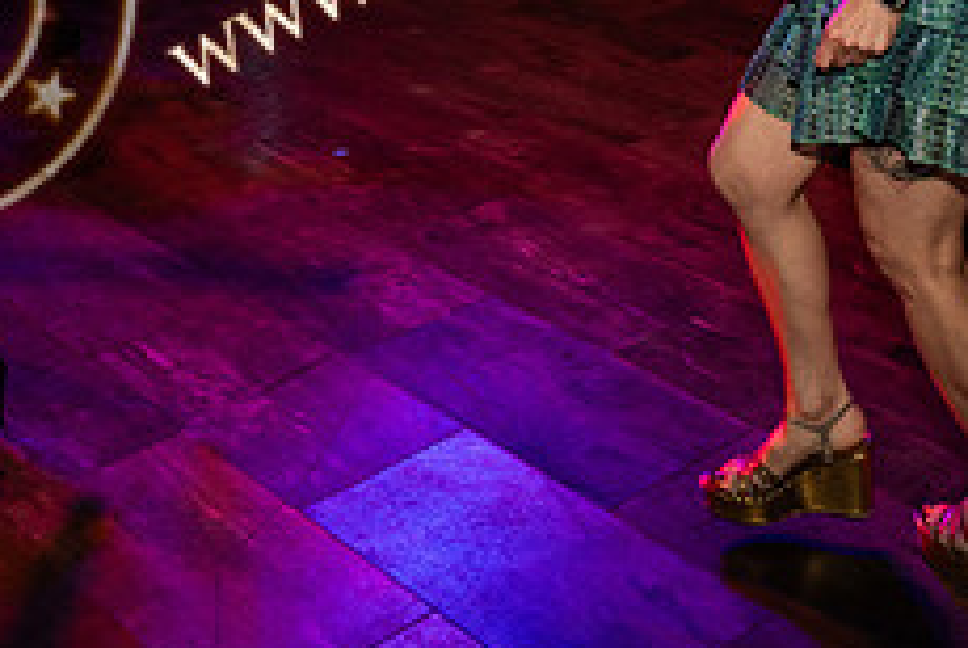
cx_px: 538
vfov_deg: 19.1
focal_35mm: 66
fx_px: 1777
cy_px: -204
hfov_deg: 30.4
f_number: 2.8
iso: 1250
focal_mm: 24
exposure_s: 1/160
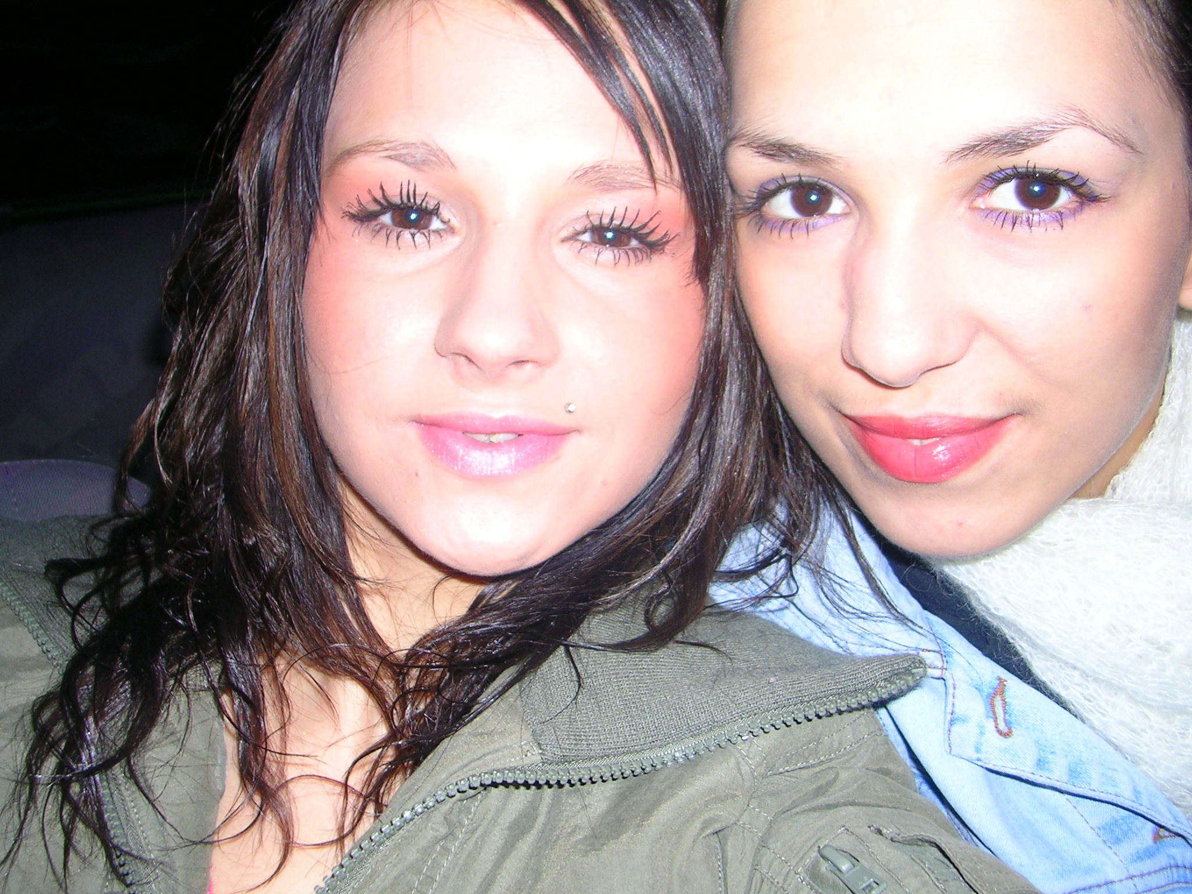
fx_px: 1309
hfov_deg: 49.0
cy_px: 447
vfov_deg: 37.7
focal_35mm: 38
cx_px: 596
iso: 50
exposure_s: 1/60.1
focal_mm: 5.8
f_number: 2.8
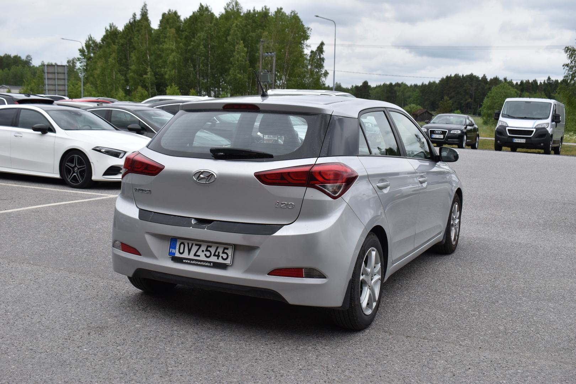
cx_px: 288
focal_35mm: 39
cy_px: 192
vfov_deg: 34.2
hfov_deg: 49.6
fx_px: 624
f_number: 8
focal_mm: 26
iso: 200
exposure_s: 1/500
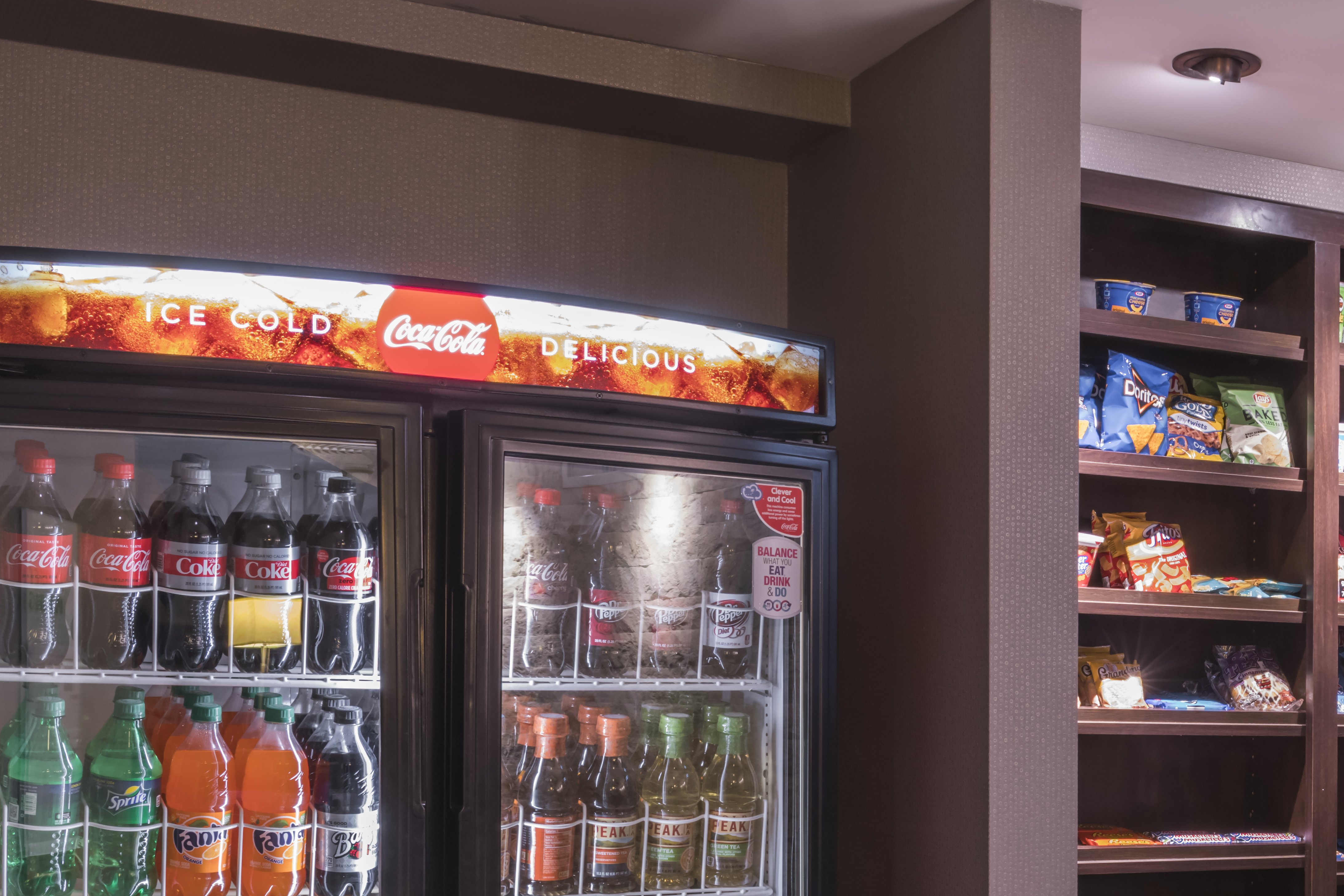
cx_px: 1179
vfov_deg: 22.5
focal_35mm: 59
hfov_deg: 32.4
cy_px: 772
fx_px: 2202
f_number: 16
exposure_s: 1.6
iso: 400
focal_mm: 31
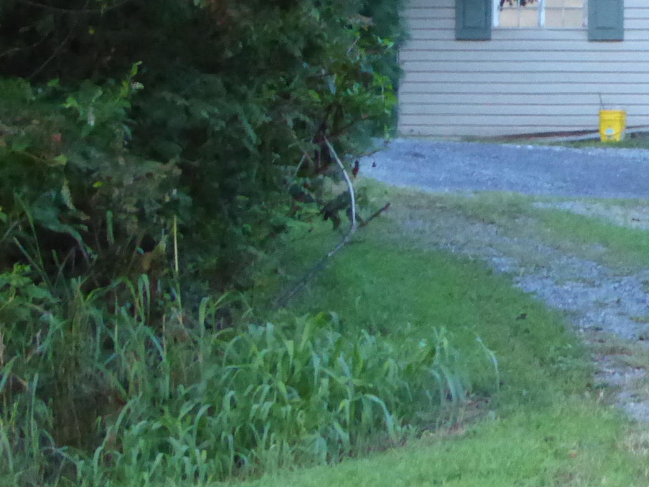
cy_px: 75
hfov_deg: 8.1
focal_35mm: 243
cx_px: 686
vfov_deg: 6.1
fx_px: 4556
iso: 1000
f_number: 4.7
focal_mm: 14.1
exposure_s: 1/60
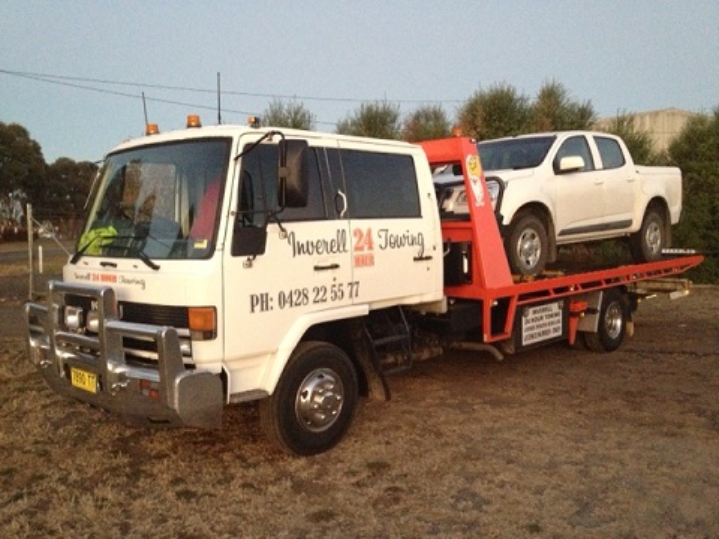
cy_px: 270
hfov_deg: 52.6
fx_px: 727
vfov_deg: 40.7
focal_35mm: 35
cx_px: 360
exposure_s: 1/15
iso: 640
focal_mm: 4.28
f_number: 2.4
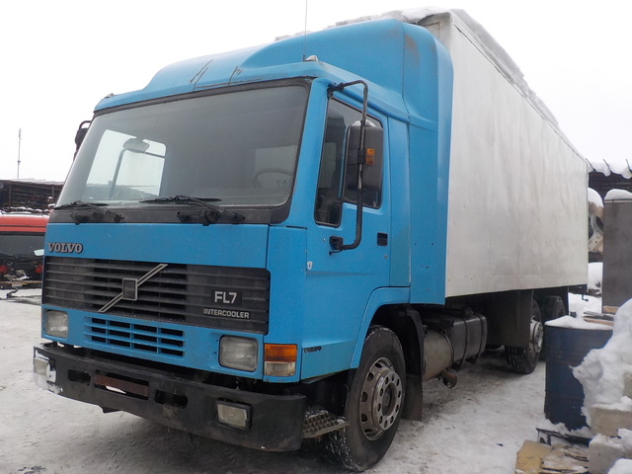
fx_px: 548
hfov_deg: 60.0
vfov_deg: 46.8
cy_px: 237
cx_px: 316
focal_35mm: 30
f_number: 3.3
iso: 125
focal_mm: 4.1
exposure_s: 1/200
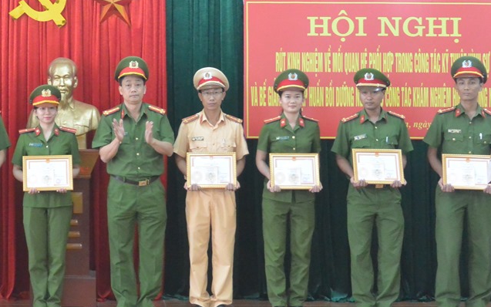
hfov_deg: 26.5
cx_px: 123
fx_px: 1030
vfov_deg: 16.9
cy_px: 135
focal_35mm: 77
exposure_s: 1/60
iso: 2000
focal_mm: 17.5
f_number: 4.5
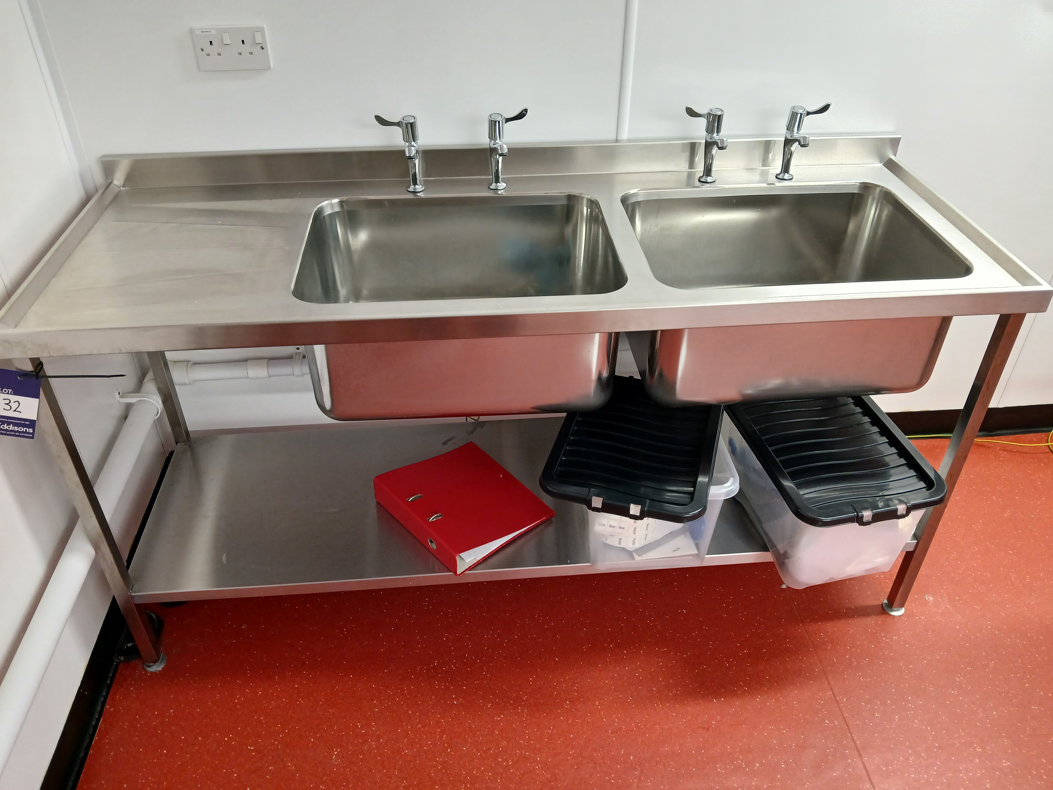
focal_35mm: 26
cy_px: 395
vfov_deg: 53.1
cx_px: 526
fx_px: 791
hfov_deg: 67.3
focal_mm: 3.98
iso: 200
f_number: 1.8
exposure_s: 1/50
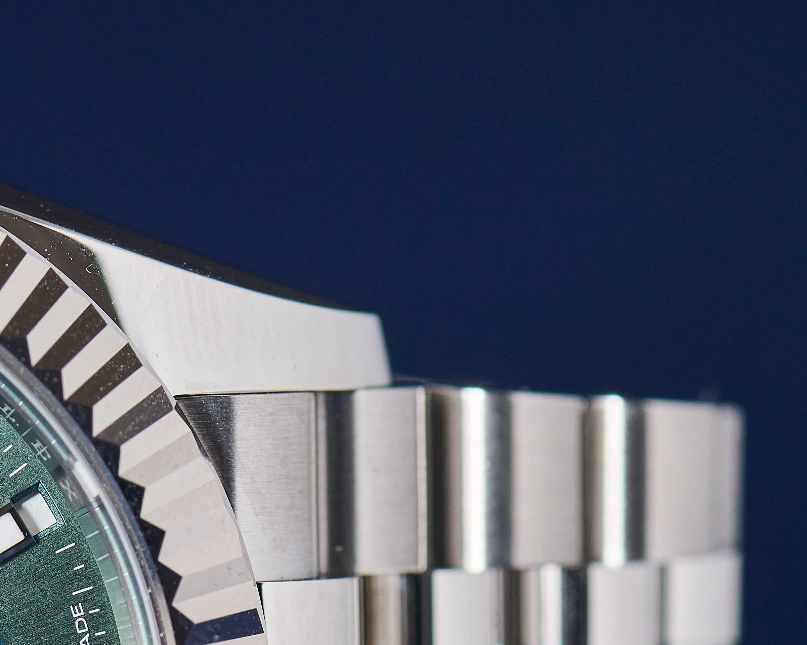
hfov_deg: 5.8
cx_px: -317
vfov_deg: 4.7
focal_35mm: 328
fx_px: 7834
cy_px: 729
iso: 200
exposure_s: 1/40
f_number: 10
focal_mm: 105
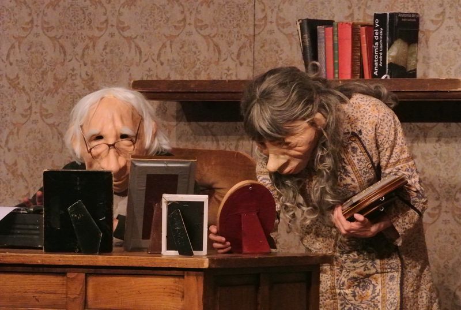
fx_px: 2669
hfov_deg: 9.9
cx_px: 230
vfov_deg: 6.6
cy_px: 155
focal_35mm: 208
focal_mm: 77.1
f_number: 7.1
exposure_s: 1/160
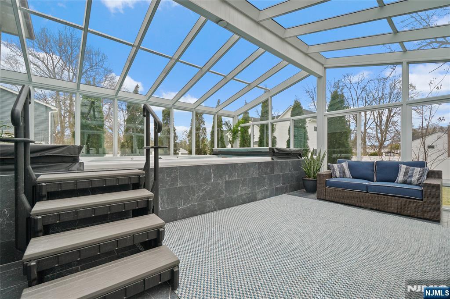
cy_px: 150
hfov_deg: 100.4
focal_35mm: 15
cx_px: 225
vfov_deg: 77.3
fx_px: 187
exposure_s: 1/60
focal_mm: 10
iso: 400
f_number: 9.5
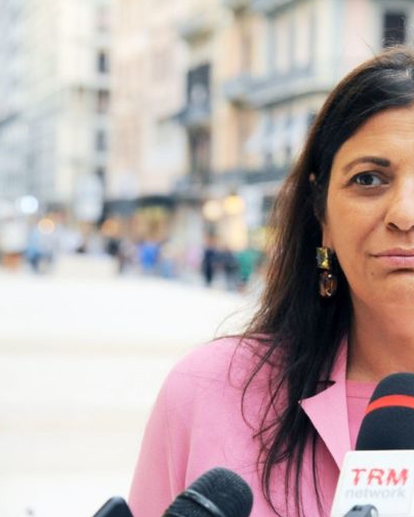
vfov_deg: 16.4
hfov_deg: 13.1
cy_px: 256
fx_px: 1792
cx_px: 357
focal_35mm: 117
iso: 2500
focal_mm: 82
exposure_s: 1/400
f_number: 5
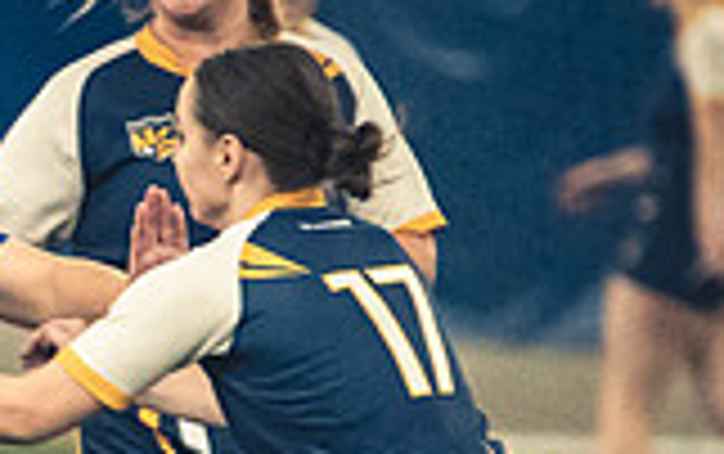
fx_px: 21727
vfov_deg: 1.2
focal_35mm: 1100
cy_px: 809
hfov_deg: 1.9
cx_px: -333
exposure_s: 1/500
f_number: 2.8
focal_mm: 200
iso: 12800
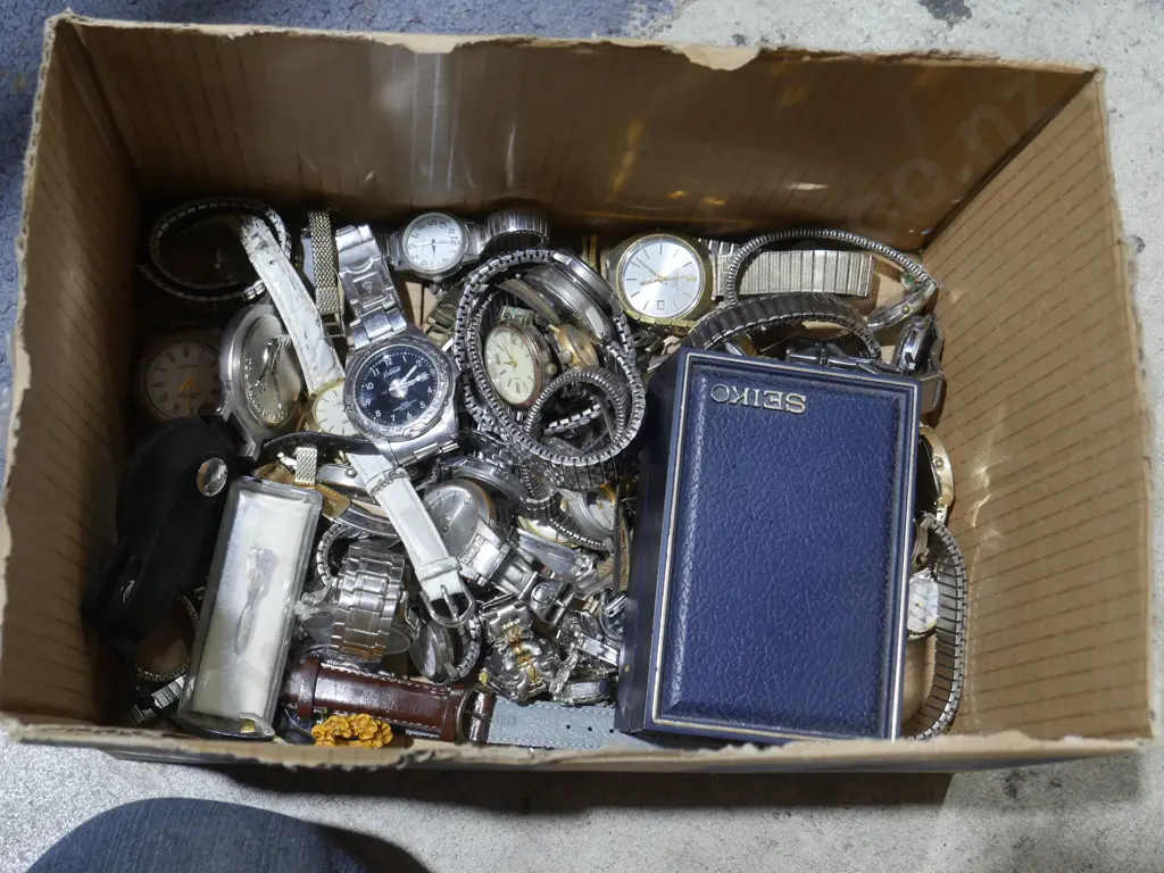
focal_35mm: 50
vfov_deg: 29.1
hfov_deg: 38.2
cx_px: 582
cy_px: 436
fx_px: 1681
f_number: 5.3
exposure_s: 1/60
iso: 800
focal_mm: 25
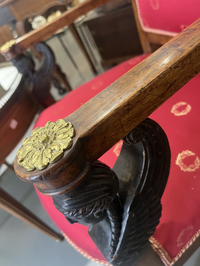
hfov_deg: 53.1
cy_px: 133
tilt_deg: -38.4
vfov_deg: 67.3
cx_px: 100
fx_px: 200
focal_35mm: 26
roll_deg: +32.5
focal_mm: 5.1
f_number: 1.6
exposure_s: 1/33
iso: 400
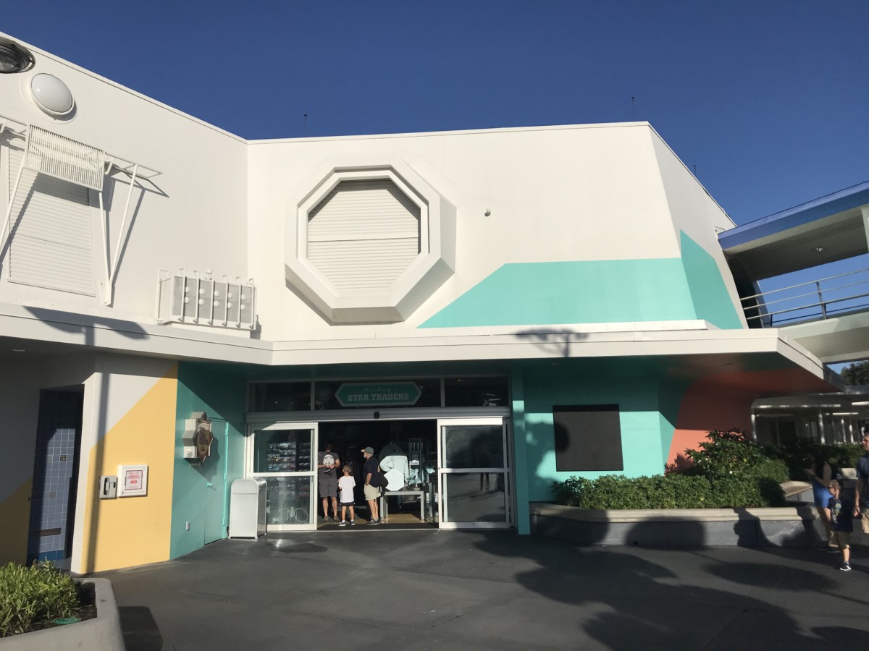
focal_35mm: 28
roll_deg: +0.9
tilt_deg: +10.8
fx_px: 703
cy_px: 326
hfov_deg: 63.4
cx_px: 434
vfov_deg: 49.7
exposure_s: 1/7407
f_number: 1.8
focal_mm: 3.99
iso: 25
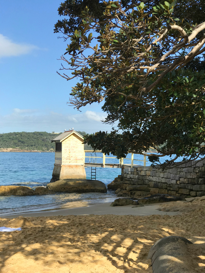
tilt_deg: +1.9
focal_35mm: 57
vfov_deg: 33.8
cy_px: 136
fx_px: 450
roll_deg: -0.7
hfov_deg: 25.7
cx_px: 102
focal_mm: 6.6
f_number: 2.8
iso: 20
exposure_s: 1/736
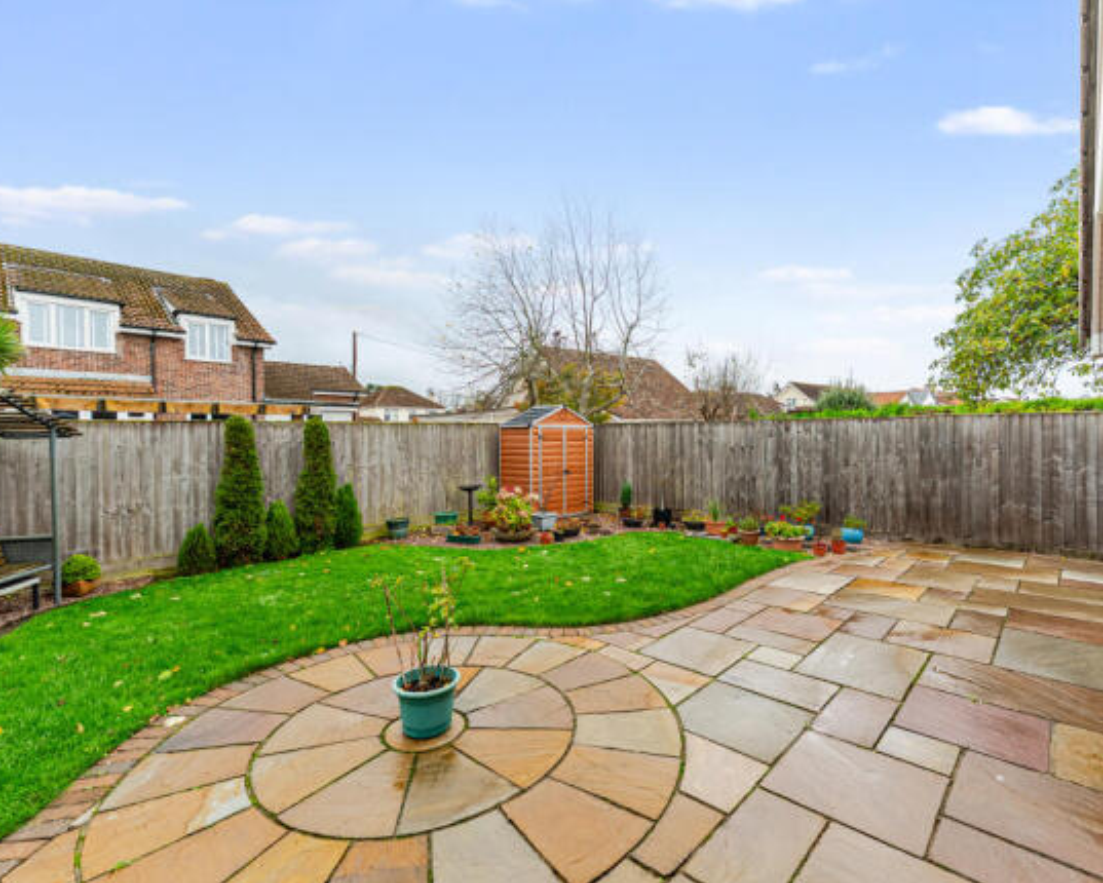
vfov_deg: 80.4
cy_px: 447
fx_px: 523
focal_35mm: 16
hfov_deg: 93.0
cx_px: 575
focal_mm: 14
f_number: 4.5
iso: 100
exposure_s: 1/80
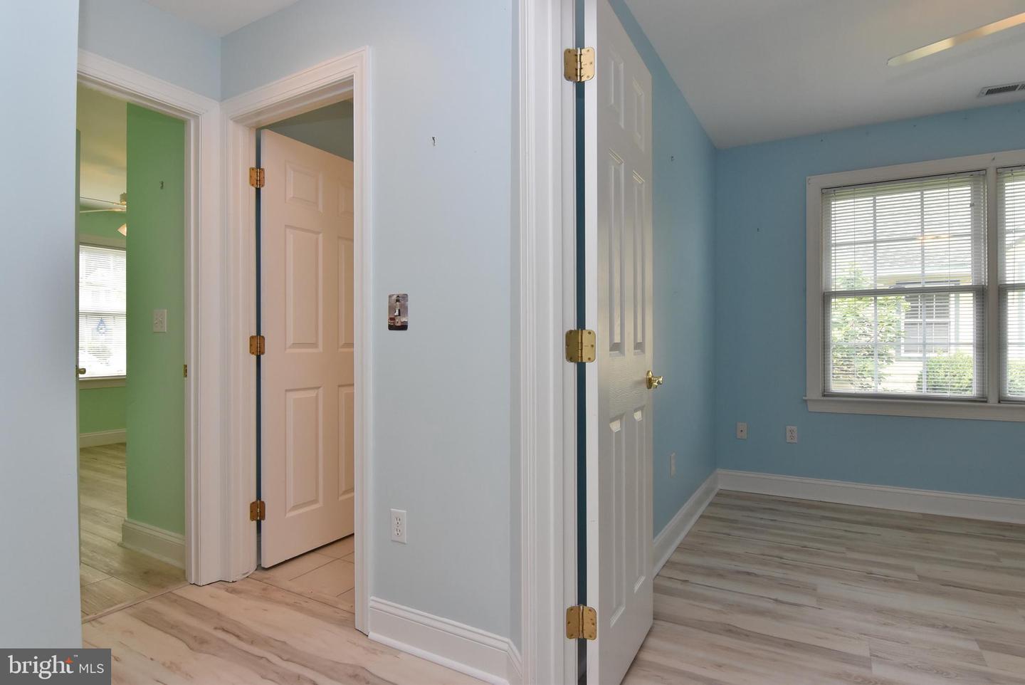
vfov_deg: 67.5
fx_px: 513
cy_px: 342
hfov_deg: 90.0
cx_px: 512
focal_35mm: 18
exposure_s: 1/100
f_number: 9
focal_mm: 12
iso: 800
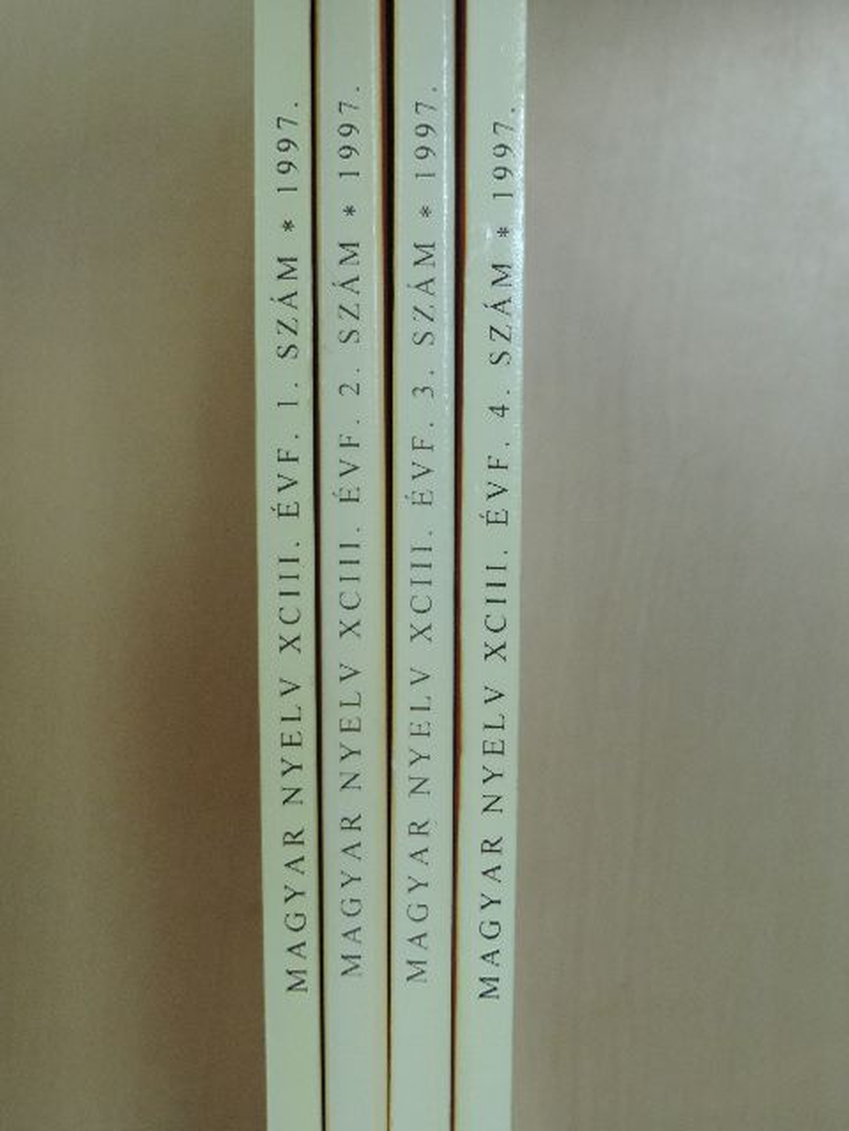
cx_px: 424
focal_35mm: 55
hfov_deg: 26.6
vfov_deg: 34.9
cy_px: 566
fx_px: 1799
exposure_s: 1/60
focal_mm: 9.8
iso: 560
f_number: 3.7
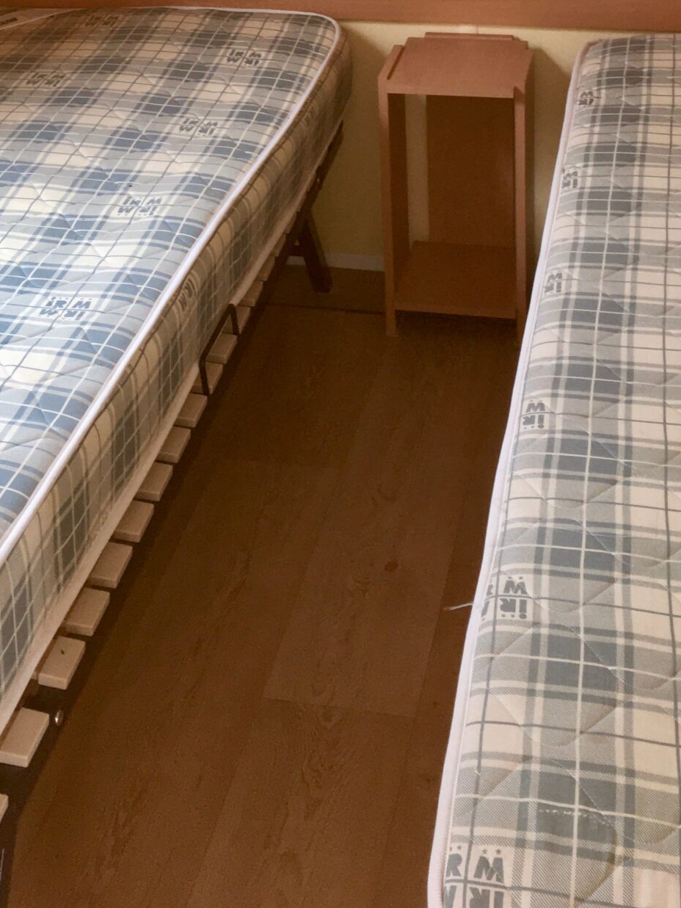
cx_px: 305
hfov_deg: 24.4
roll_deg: +2.4
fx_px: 1574
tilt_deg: -17.6
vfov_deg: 30.0
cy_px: -1
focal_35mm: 60
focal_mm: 4.15
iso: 40
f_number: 2.2
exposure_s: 1/33
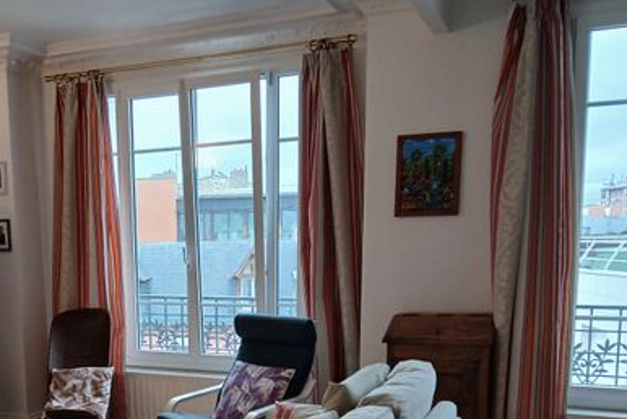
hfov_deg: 45.2
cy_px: 357
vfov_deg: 30.8
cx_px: 177
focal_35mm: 42
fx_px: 732
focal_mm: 3.98
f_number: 1.8
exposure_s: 1/60
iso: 125
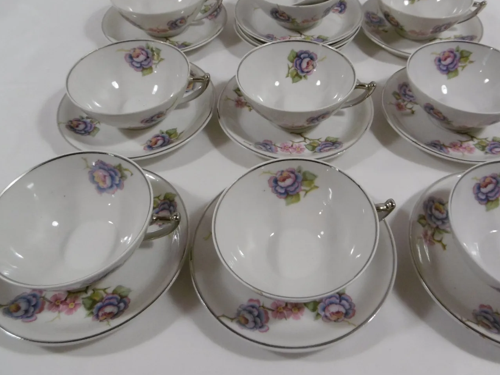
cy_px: 151
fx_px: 433
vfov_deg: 46.5
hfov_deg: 59.8
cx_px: 282
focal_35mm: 30
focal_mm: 4.3
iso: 250
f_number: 3.1
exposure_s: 1/60
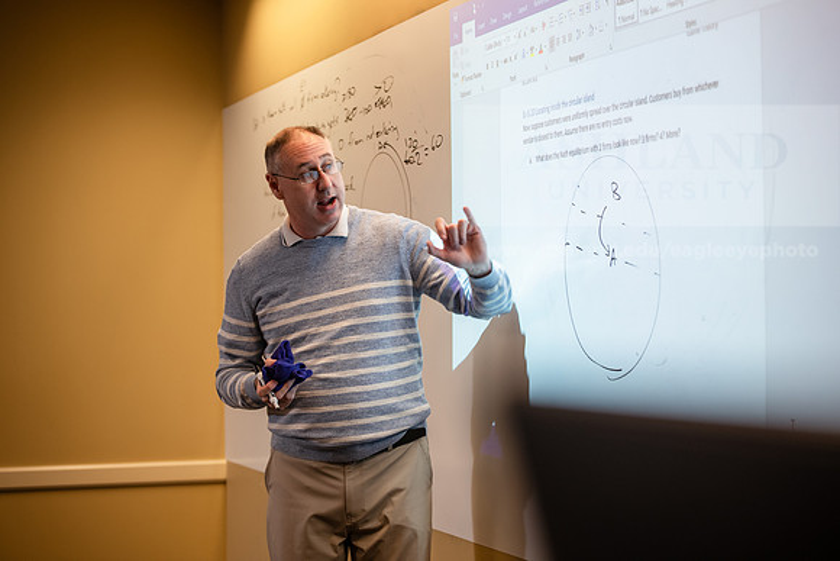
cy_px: 280
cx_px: 420
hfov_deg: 28.8
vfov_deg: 19.5
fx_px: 1634
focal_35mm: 70
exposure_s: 1/200
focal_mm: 70
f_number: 3.5
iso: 800
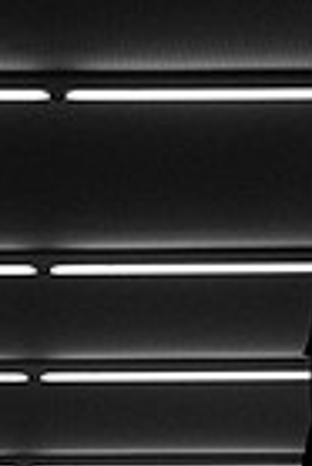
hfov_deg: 5.7
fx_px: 3151
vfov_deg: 8.4
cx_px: 97
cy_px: 473
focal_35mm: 243
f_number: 4
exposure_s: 1/160
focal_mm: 50
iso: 100
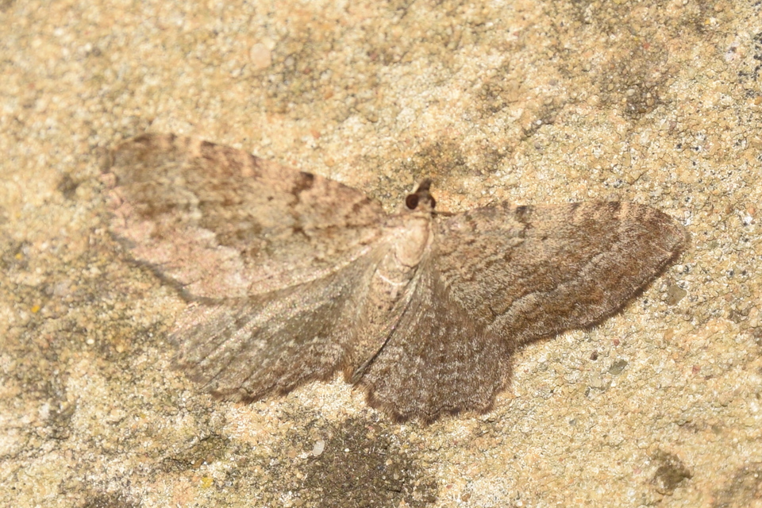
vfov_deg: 6.5
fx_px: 4445
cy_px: 254
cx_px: 381
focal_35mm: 210
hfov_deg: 9.8
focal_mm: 140
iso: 100
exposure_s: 1/60
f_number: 13
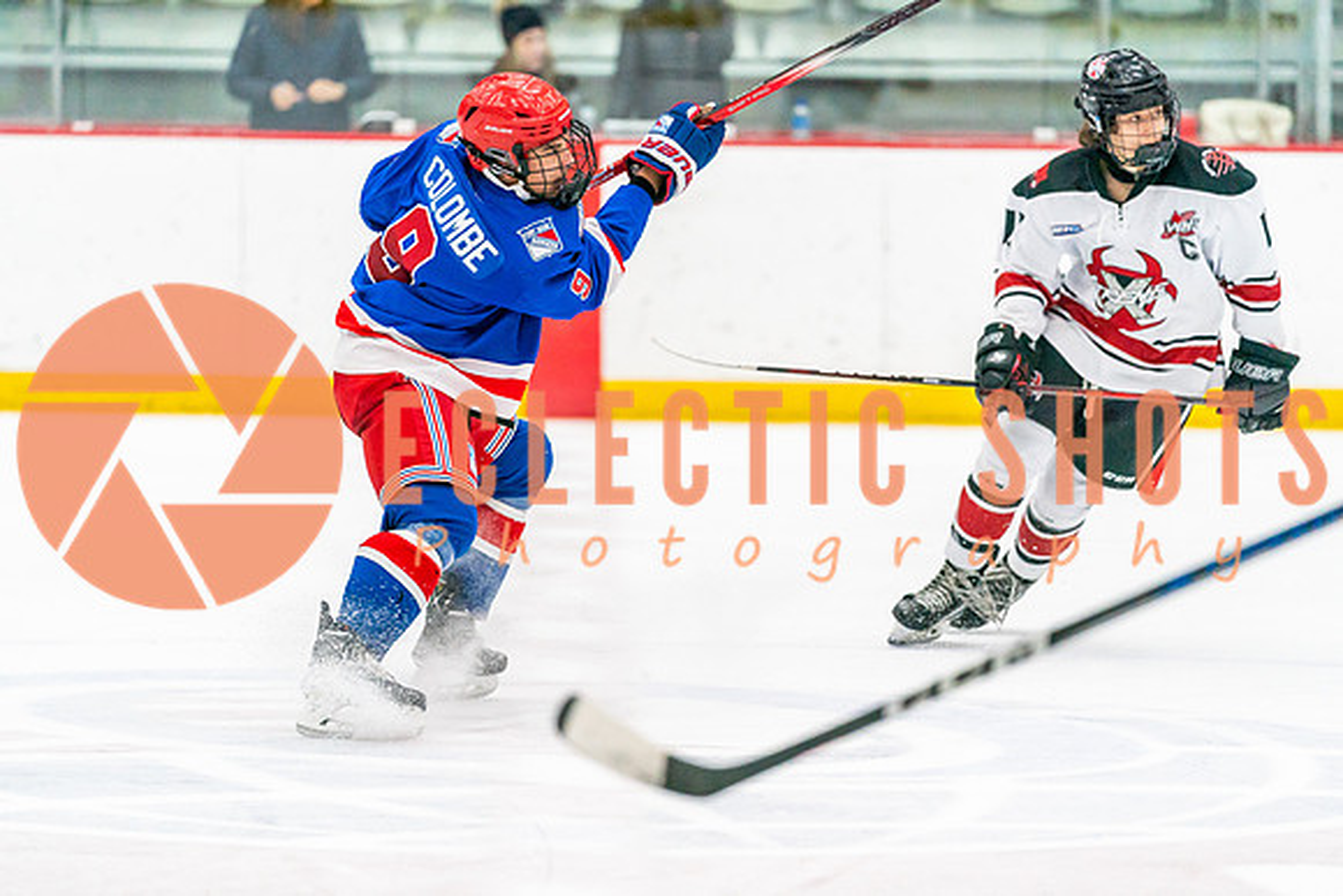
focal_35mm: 208
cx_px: 672
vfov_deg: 6.6
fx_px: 7776
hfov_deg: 9.9
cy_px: 476
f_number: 2.8
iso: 3200
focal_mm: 195
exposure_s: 1/1250
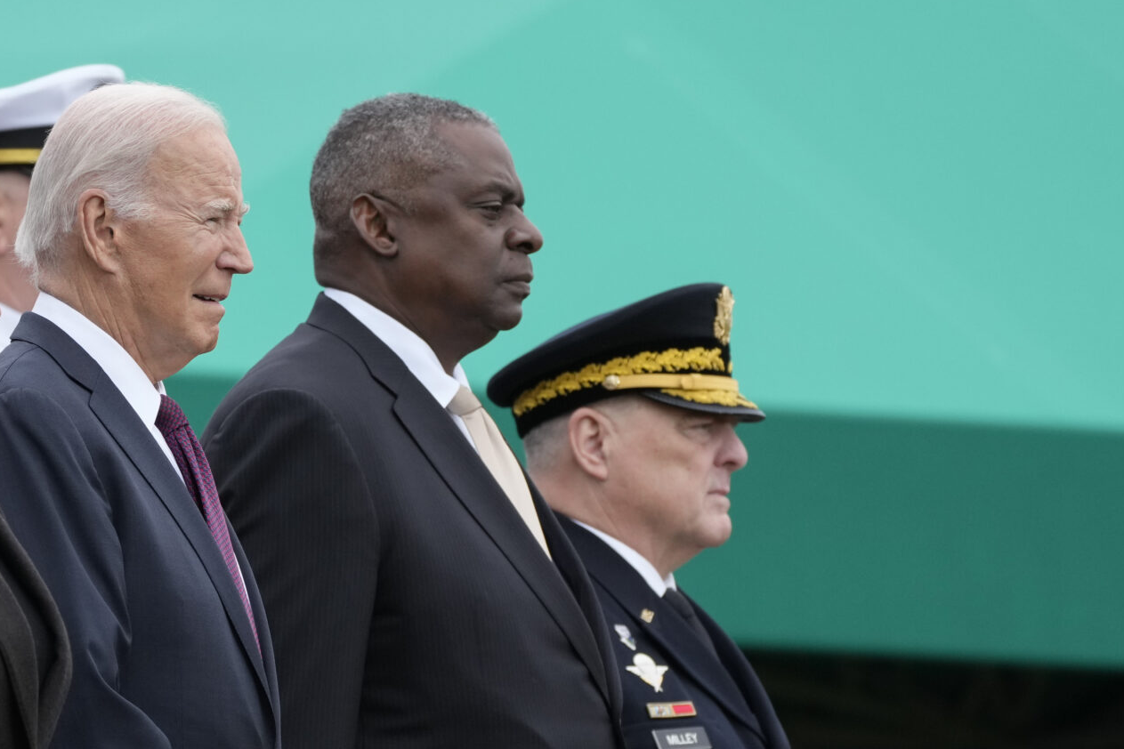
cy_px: 562
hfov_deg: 4.4
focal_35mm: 464
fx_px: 14486
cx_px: 232
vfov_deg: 3.0
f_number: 5.6
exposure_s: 1/1600
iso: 1250
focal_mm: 229
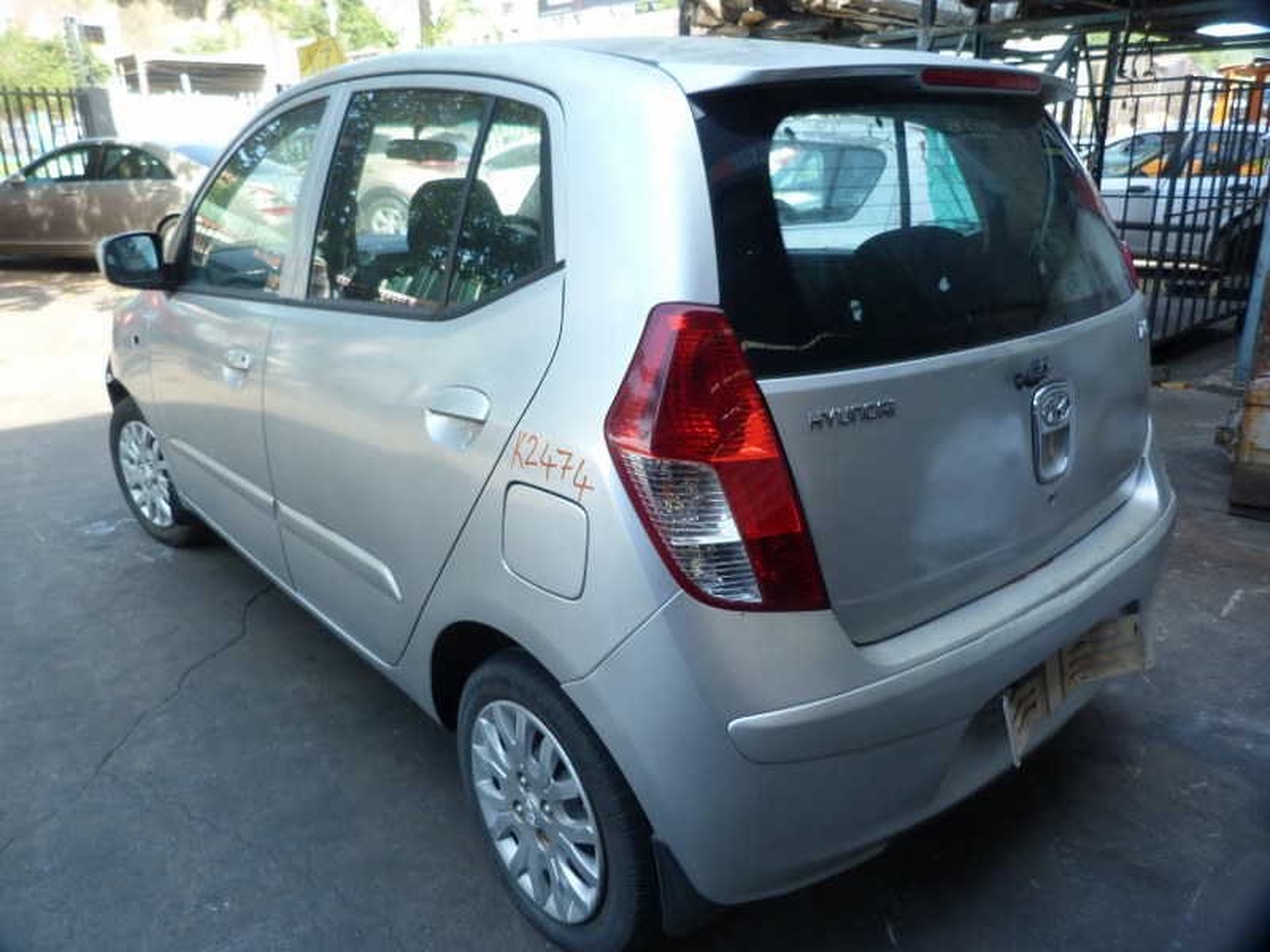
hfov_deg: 69.4
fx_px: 917
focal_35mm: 25
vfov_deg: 54.9
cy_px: 476
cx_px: 635
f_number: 2.8
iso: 80
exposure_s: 1/80
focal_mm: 4.5
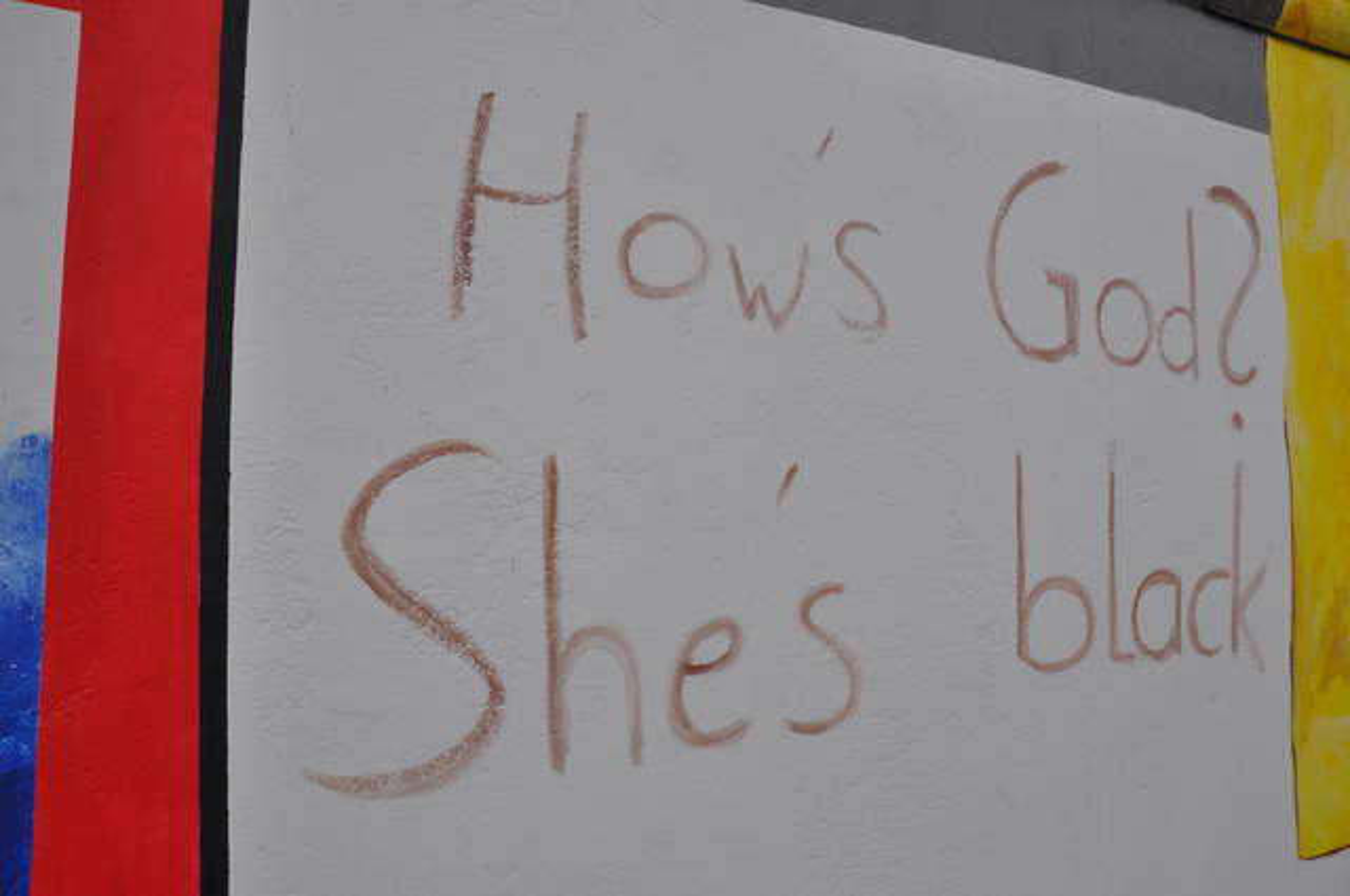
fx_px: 1011
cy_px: 448
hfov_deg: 67.4
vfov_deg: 47.8
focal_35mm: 27
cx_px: 675
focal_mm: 18
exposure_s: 1/200
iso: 640
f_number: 14
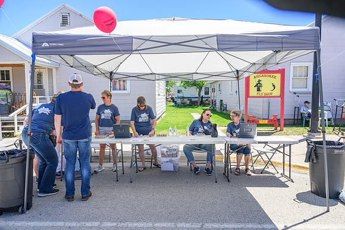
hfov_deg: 73.7
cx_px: 172
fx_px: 230
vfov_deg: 53.2
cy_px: 115
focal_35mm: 24
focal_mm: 24
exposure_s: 1/200
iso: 200
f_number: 6.3
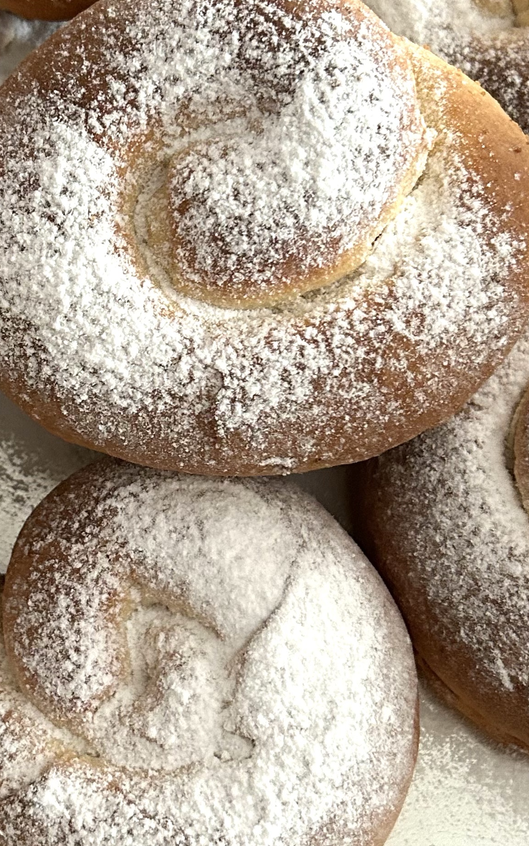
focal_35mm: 60
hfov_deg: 21.4
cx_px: 107
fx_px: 1384
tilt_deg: -78.6
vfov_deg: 34.0
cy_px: 400
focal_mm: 5.7
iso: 400
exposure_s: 1/33
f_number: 1.5
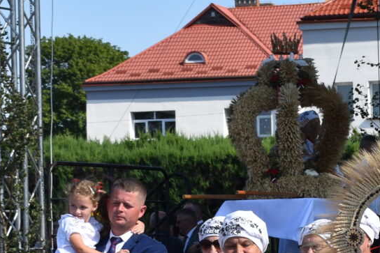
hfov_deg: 10.6
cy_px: 336
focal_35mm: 192
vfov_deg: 7.1
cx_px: 359
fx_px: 2027
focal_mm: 34
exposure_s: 1/250
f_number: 8
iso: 100
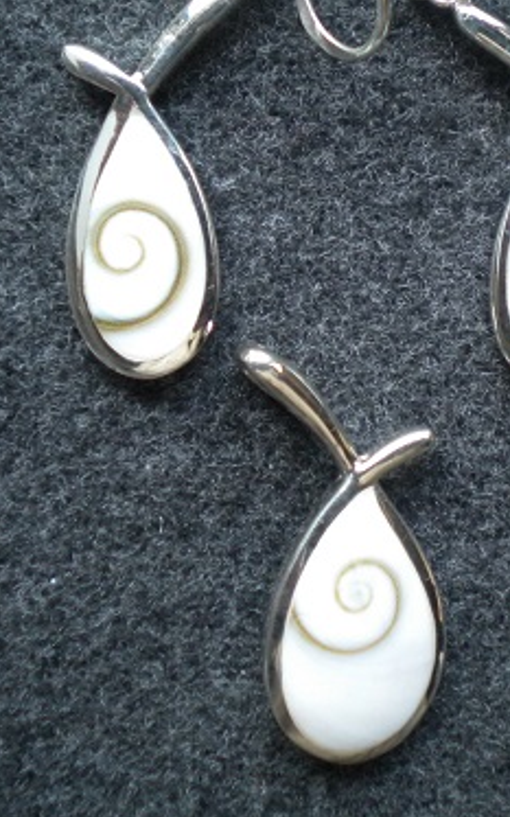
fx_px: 1557
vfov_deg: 29.3
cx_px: 357
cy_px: 337
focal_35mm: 70
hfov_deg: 18.5
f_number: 3.5
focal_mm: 7.4
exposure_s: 1/54.5
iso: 266
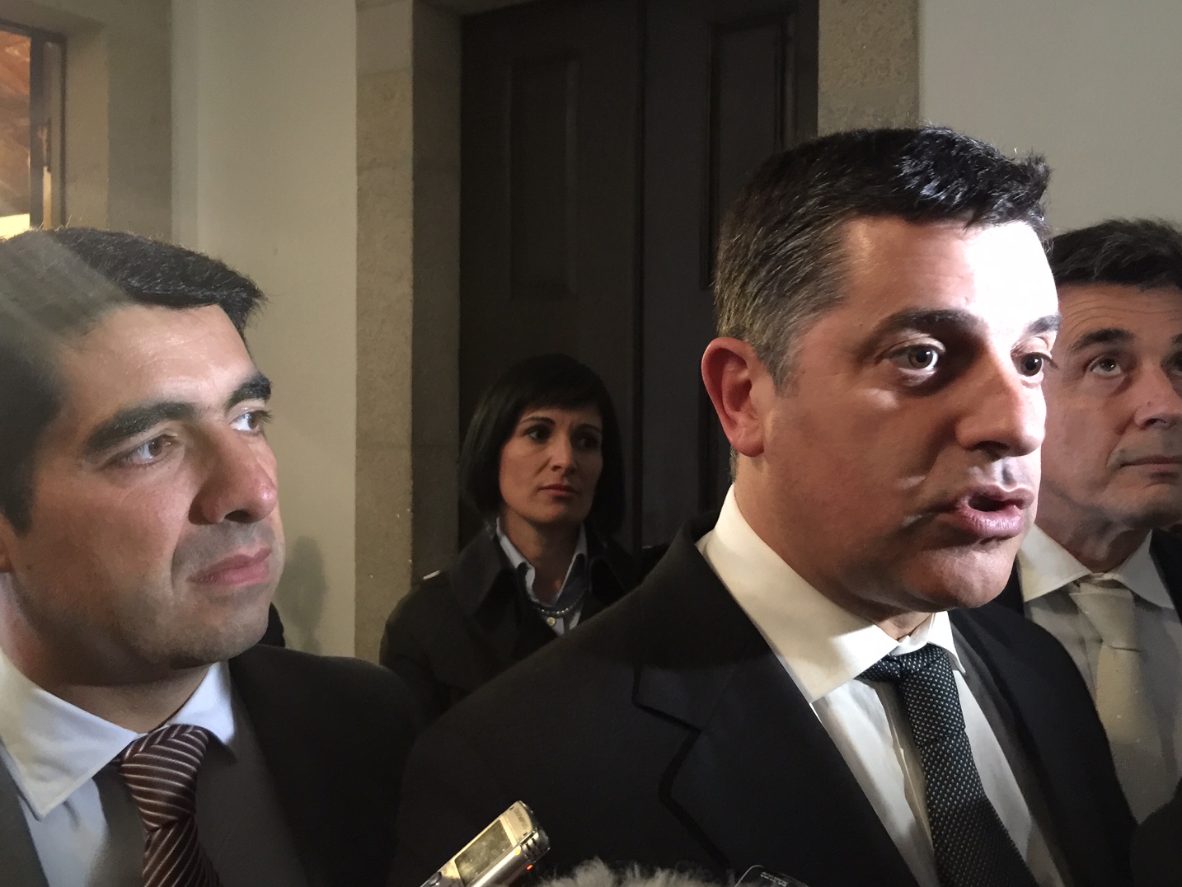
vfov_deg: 42.9
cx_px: 595
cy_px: 404
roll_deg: -1.0
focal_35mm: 33
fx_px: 1127
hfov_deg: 55.3
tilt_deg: -0.4
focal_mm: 4.15
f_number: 2.2
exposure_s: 1/4
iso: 125
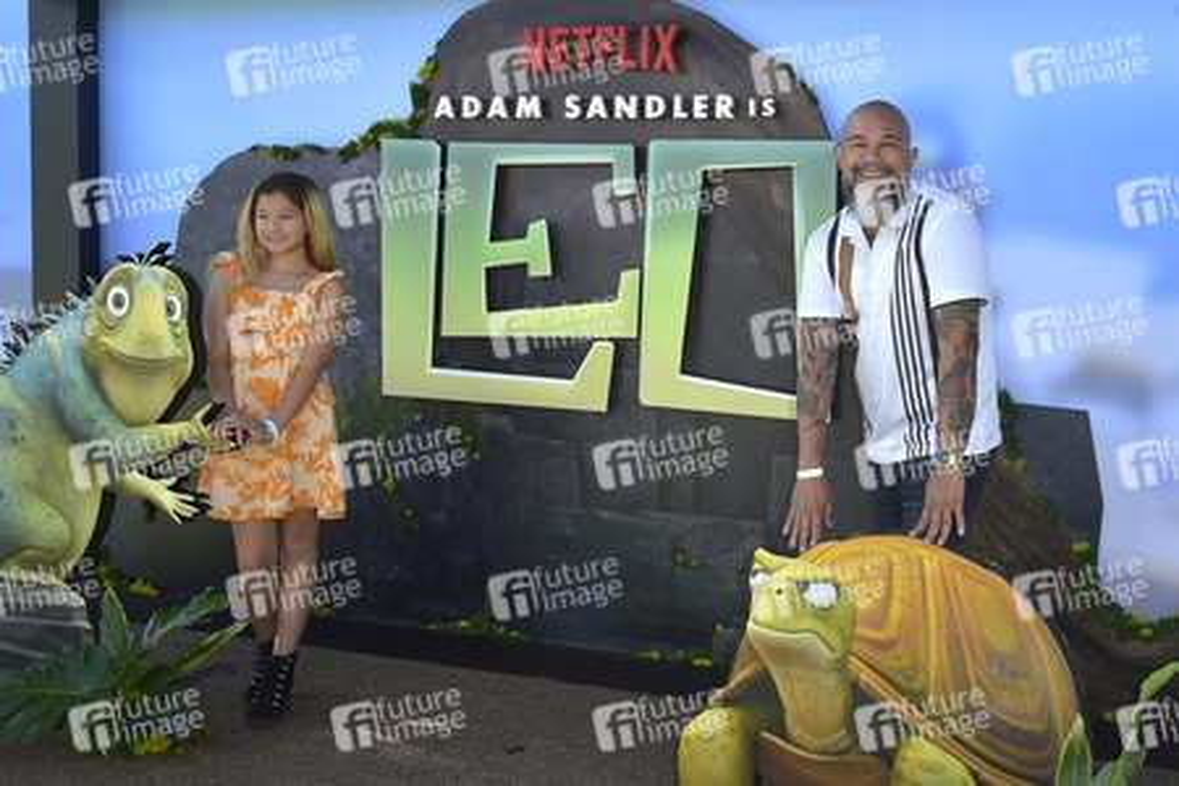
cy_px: 393
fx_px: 1375
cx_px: 590
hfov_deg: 46.4
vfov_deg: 31.9
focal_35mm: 42
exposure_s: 1/250
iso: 125
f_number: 7.1
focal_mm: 42
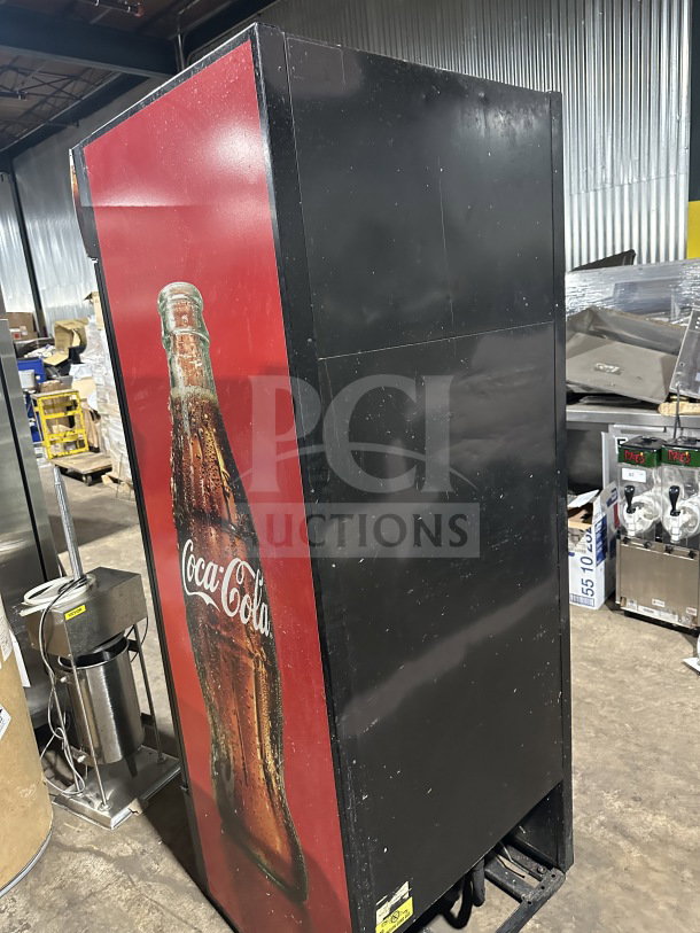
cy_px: 466
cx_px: 350
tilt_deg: -11.5
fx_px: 647
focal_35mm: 24
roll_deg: +6.3
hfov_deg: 56.8
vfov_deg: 71.6
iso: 1000
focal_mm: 6.86
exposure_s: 1/44
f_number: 1.78
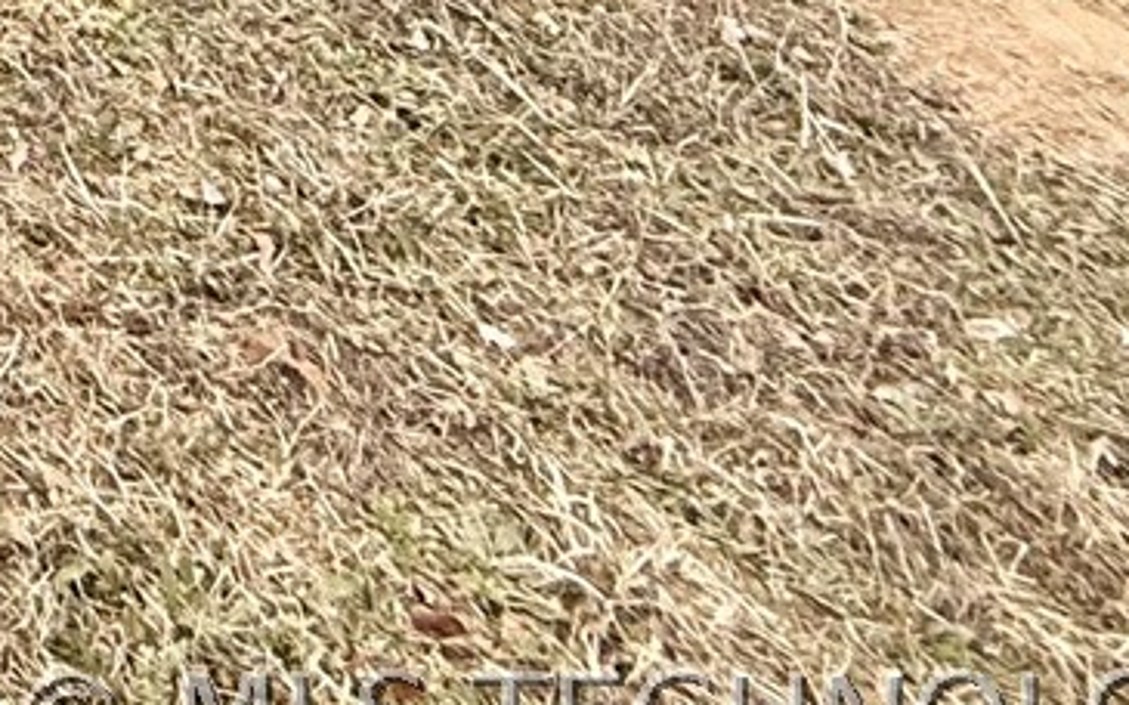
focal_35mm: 78
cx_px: -959
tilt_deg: -3.0
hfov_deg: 19.2
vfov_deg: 11.0
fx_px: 2400
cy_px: -1404
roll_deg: -0.7
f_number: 2.2
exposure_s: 1/651
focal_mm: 2.22
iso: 50
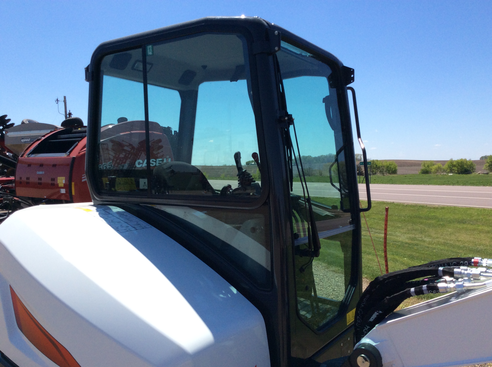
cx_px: 246
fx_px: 454
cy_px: 184
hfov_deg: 56.9
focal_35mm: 32
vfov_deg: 44.1
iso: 32
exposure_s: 1/2045
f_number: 2.4
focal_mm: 3.3
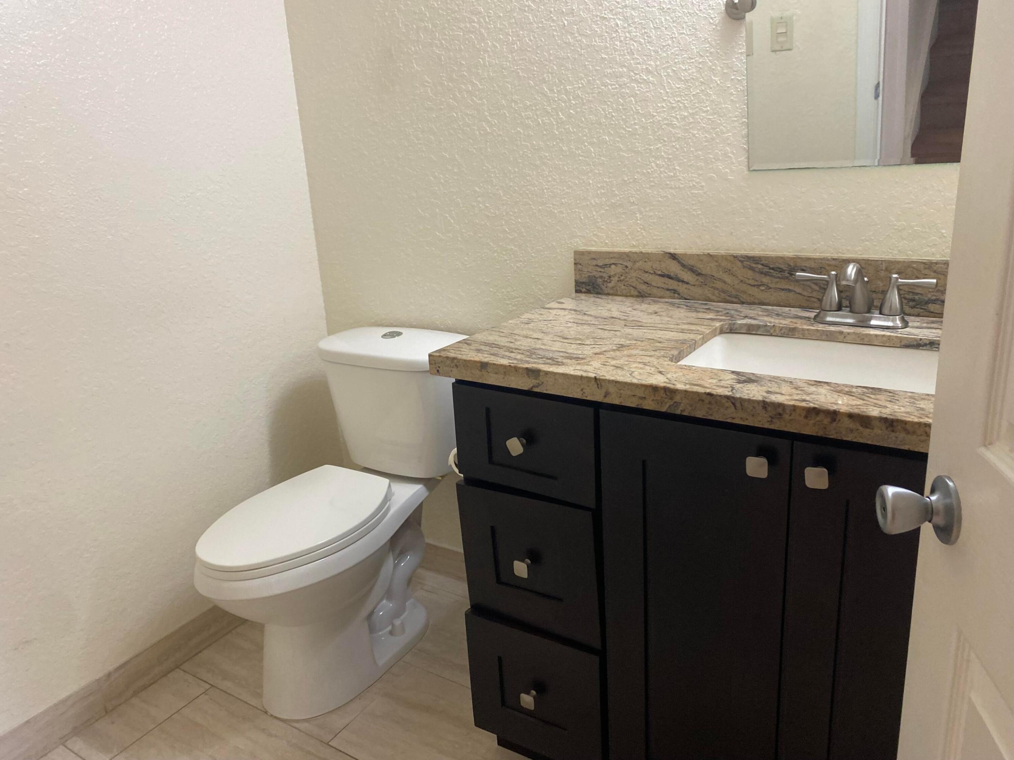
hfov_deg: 67.3
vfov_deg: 53.1
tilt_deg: -16.5
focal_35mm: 26
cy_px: 380
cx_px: 507
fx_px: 762
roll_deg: +3.2
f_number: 1.8
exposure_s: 1/60
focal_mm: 4.25
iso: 160
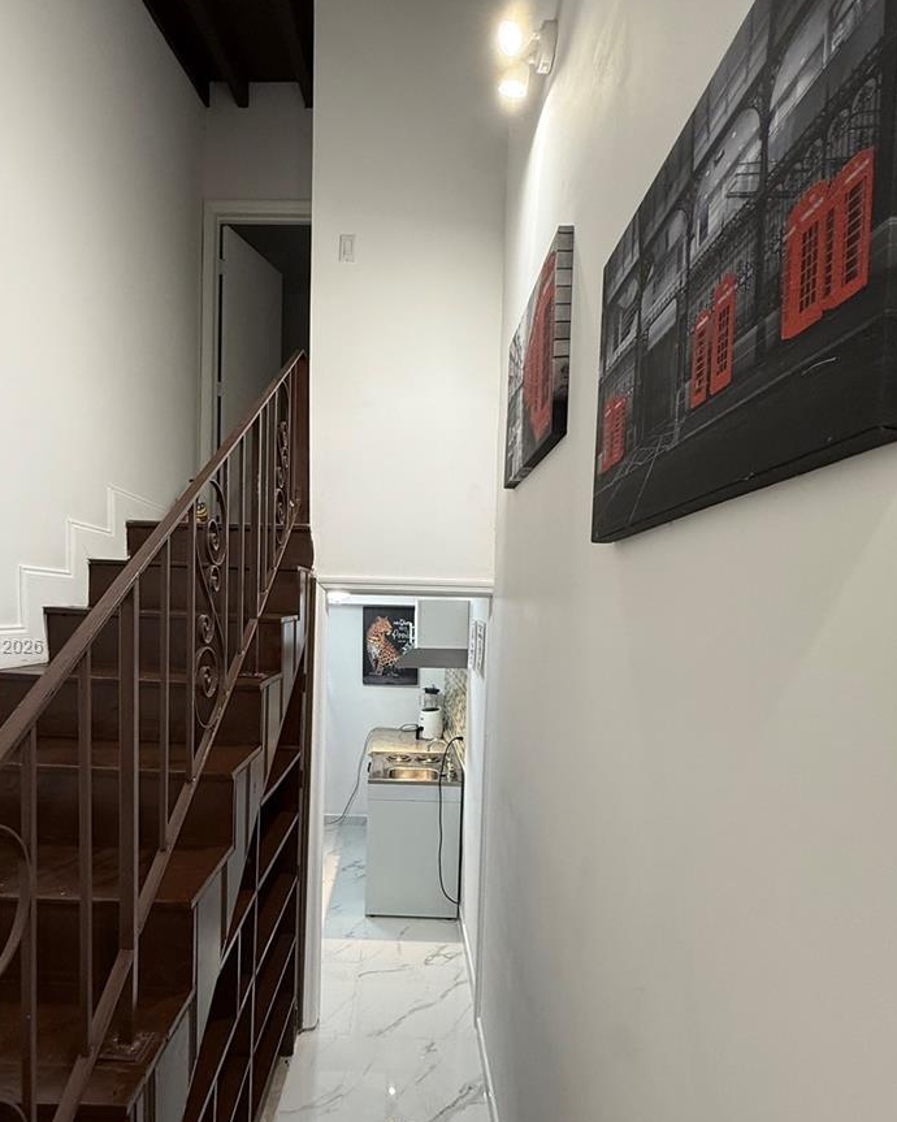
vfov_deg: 82.7
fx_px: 631
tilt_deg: -3.3
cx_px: 386
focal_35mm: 19
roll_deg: -1.8
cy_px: 647
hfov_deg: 70.5
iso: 200
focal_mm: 2.22
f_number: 2.2
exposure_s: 1/120
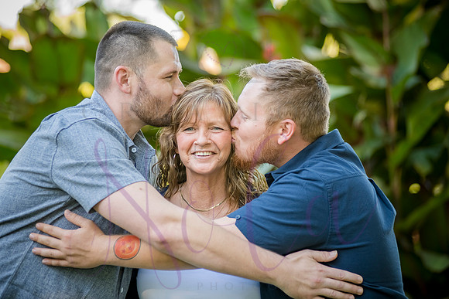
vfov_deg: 10.2
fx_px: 1684
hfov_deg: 15.2
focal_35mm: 135
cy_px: 150
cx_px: 224
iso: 800
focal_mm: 135
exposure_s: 1/500
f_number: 3.2
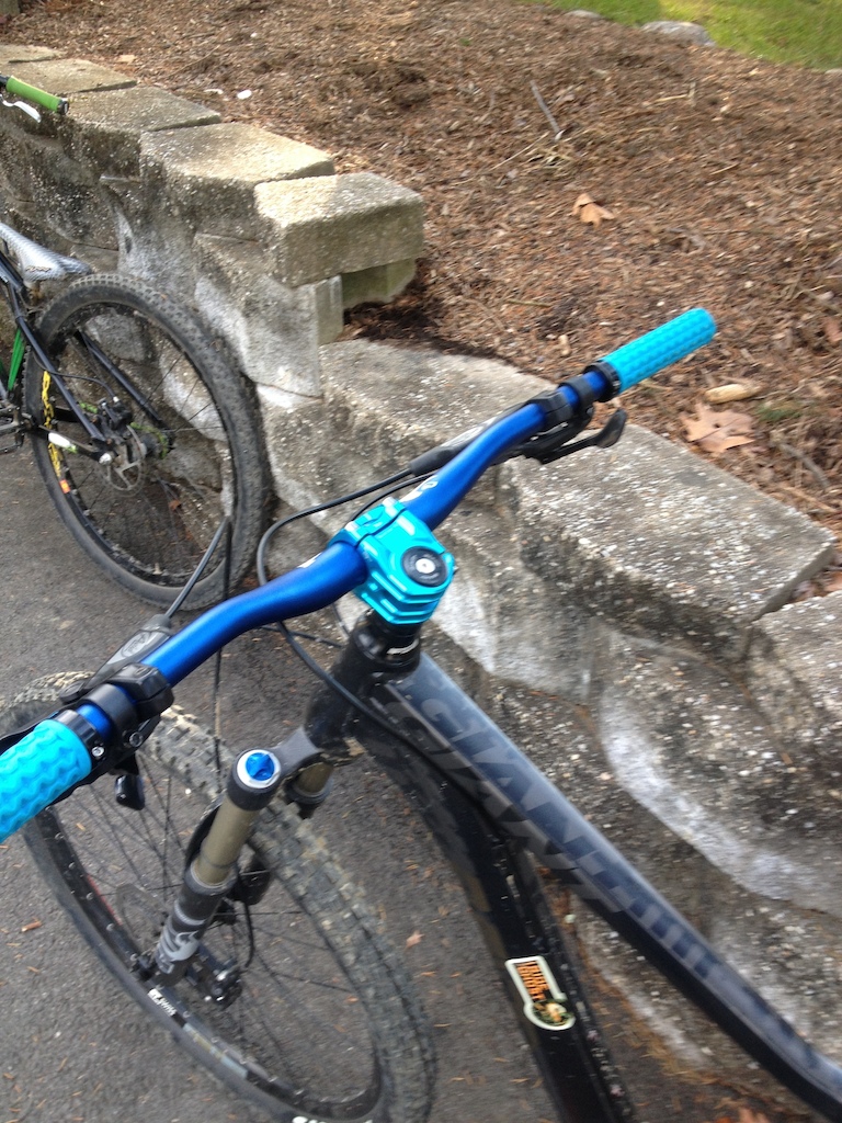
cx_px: 421
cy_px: 562
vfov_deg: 52.6
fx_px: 1135
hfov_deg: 40.7
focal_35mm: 35
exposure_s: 1/60
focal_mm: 4.28
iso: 50
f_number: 2.4
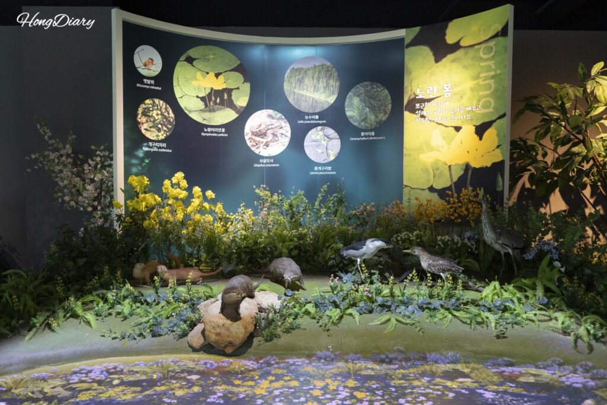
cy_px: 202
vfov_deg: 46.4
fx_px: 472
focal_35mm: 28
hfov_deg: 65.5
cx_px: 304
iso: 5000
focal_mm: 28
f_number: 4
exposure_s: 1/160
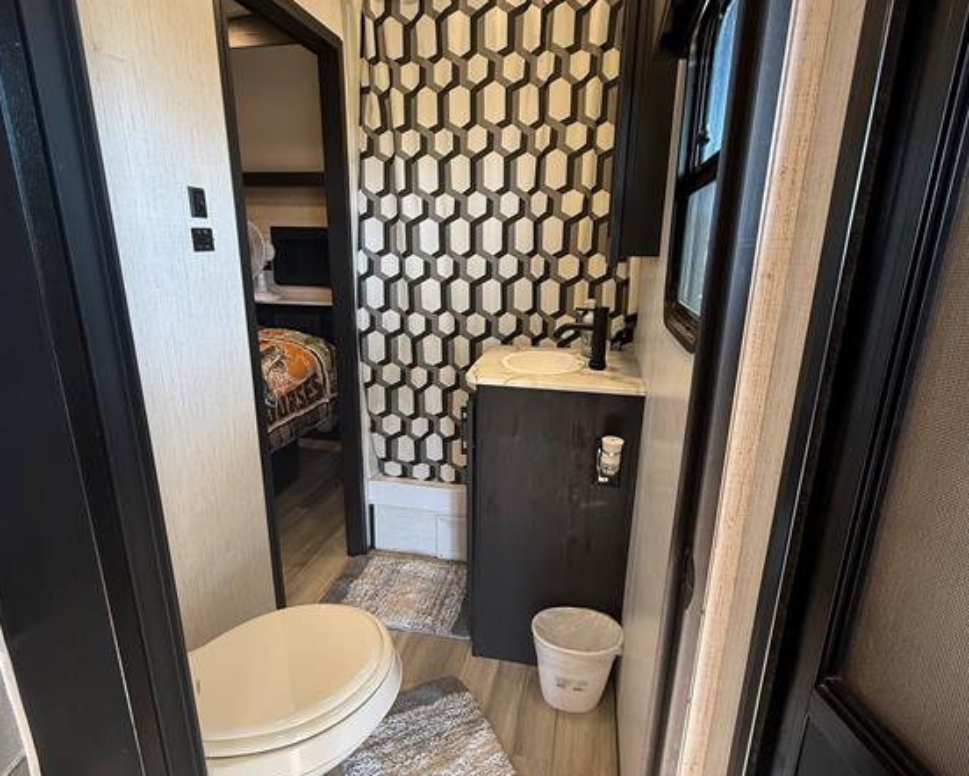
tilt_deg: -15.6
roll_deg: -1.7
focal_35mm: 19
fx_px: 545
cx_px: 484
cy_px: 406
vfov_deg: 70.8
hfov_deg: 83.3
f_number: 2.2
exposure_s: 1/99
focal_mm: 2.22
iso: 320
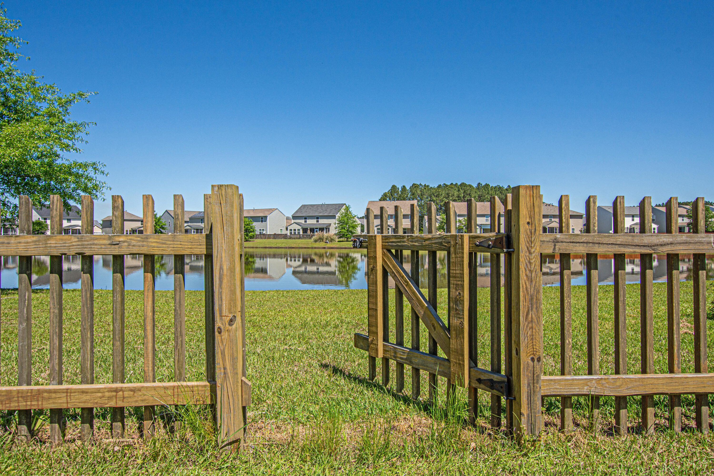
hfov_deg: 81.2
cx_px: 357
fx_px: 416
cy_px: 238
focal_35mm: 21
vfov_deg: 59.5
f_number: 10
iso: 200
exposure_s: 1/400
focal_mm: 14
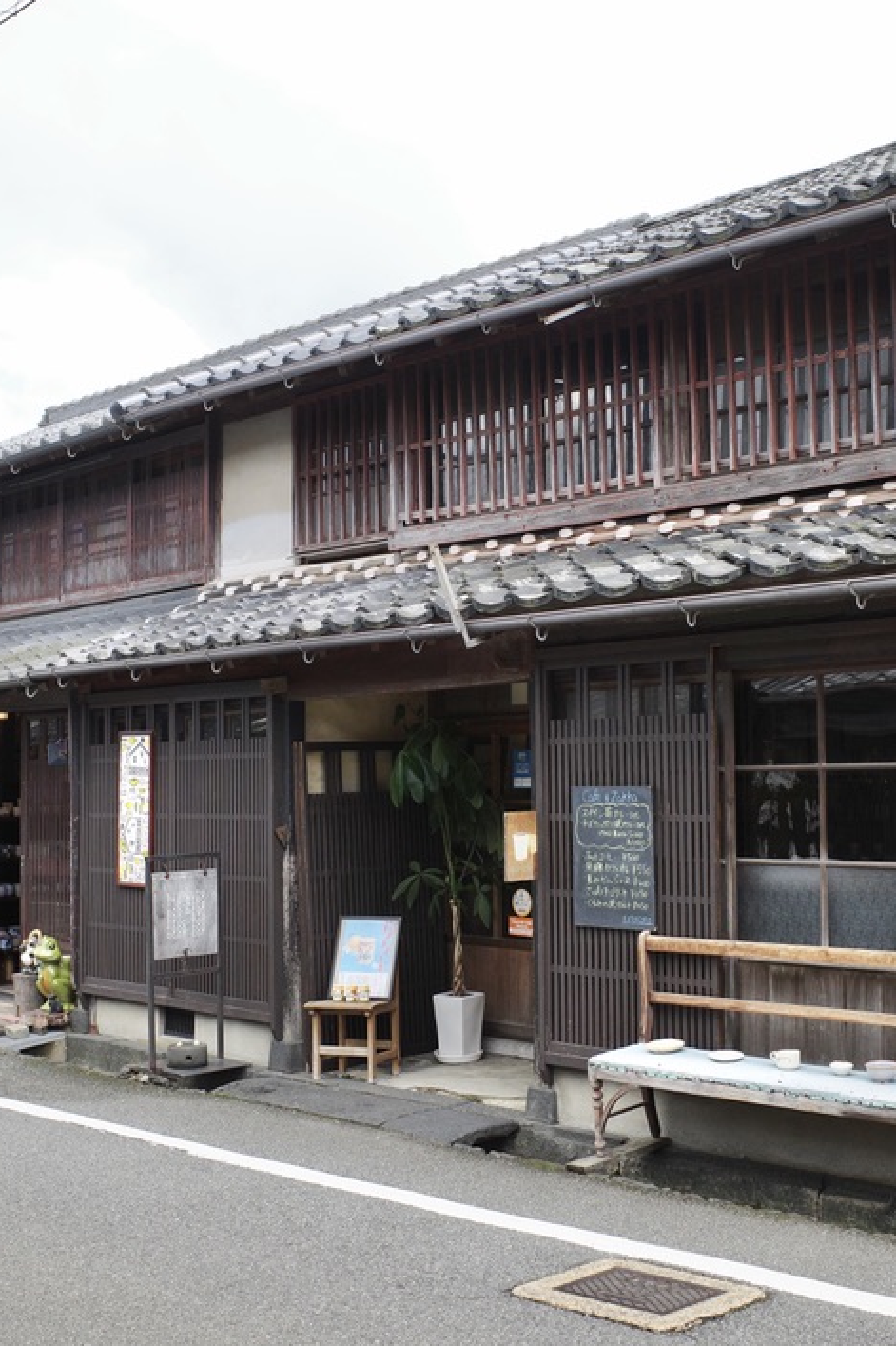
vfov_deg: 45.4
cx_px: 502
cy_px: 674
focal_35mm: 43
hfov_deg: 31.1
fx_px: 1606
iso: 200
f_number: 3.5
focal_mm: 18.3
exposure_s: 1/200
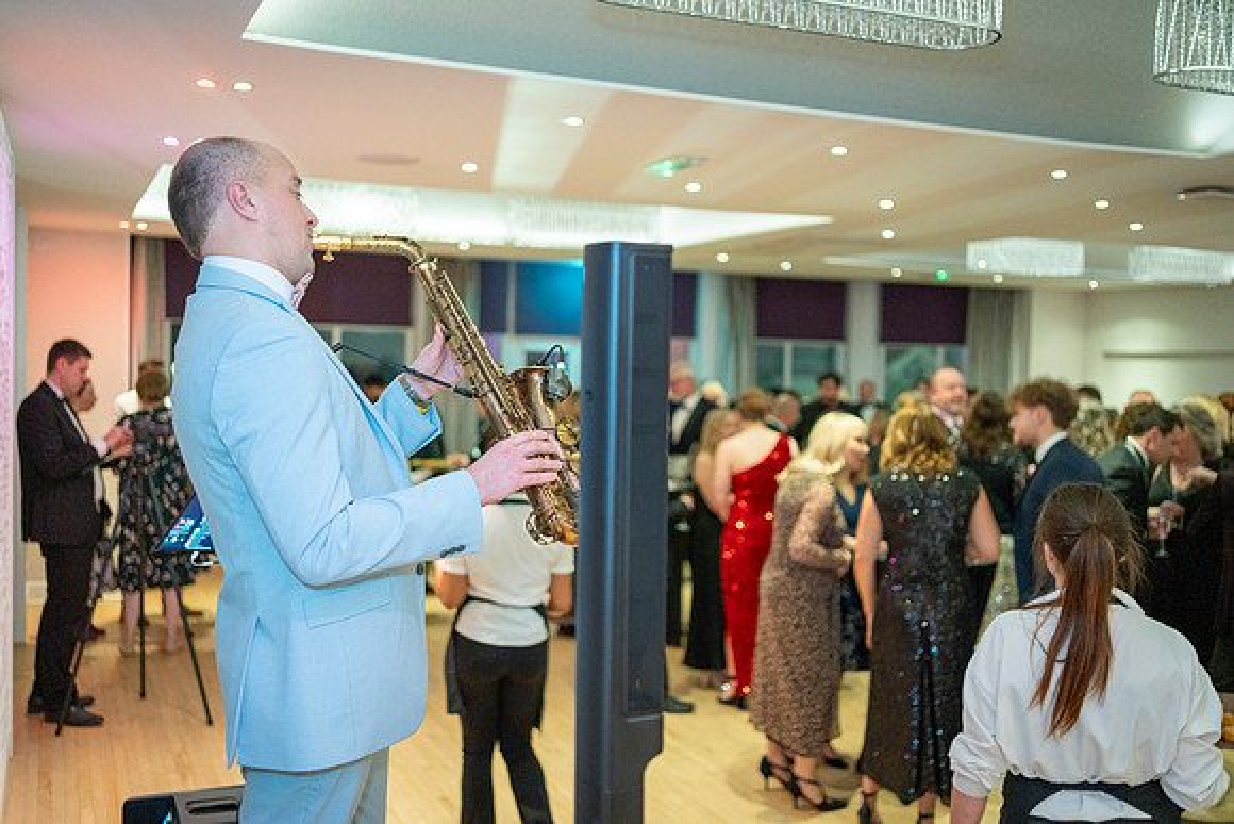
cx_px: 617
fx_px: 1200
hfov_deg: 54.4
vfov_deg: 37.9
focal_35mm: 35
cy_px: 412
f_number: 2
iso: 1250
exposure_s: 1/80
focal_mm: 35
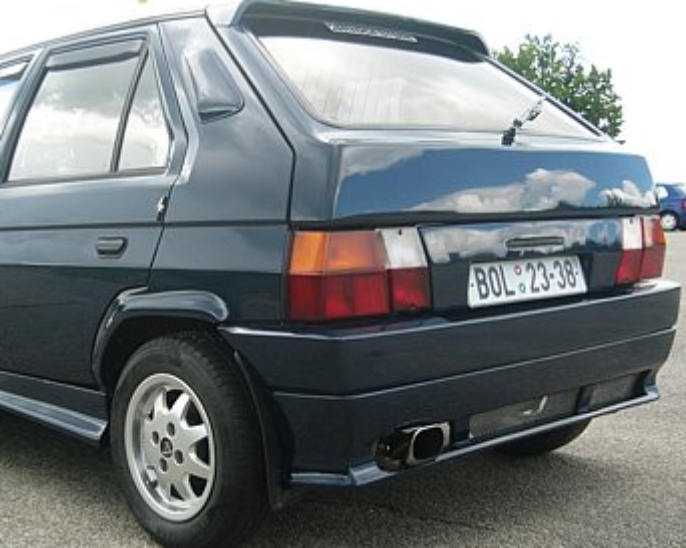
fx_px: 1014
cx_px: 231
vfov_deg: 30.2
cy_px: 316
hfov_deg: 37.0
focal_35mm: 50
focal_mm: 5.8
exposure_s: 1/160
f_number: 2.8
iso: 50
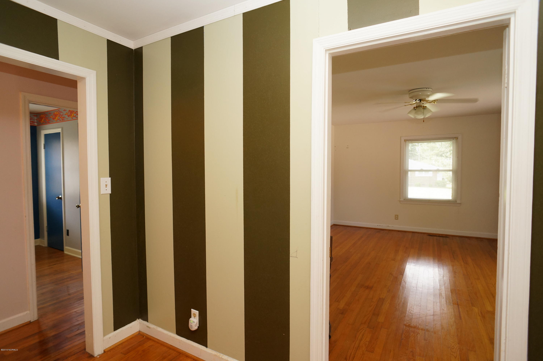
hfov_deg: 73.8
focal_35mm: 24
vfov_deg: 53.0
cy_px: 180
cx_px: 272
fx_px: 362
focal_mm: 16
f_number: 4
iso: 500
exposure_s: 1/60
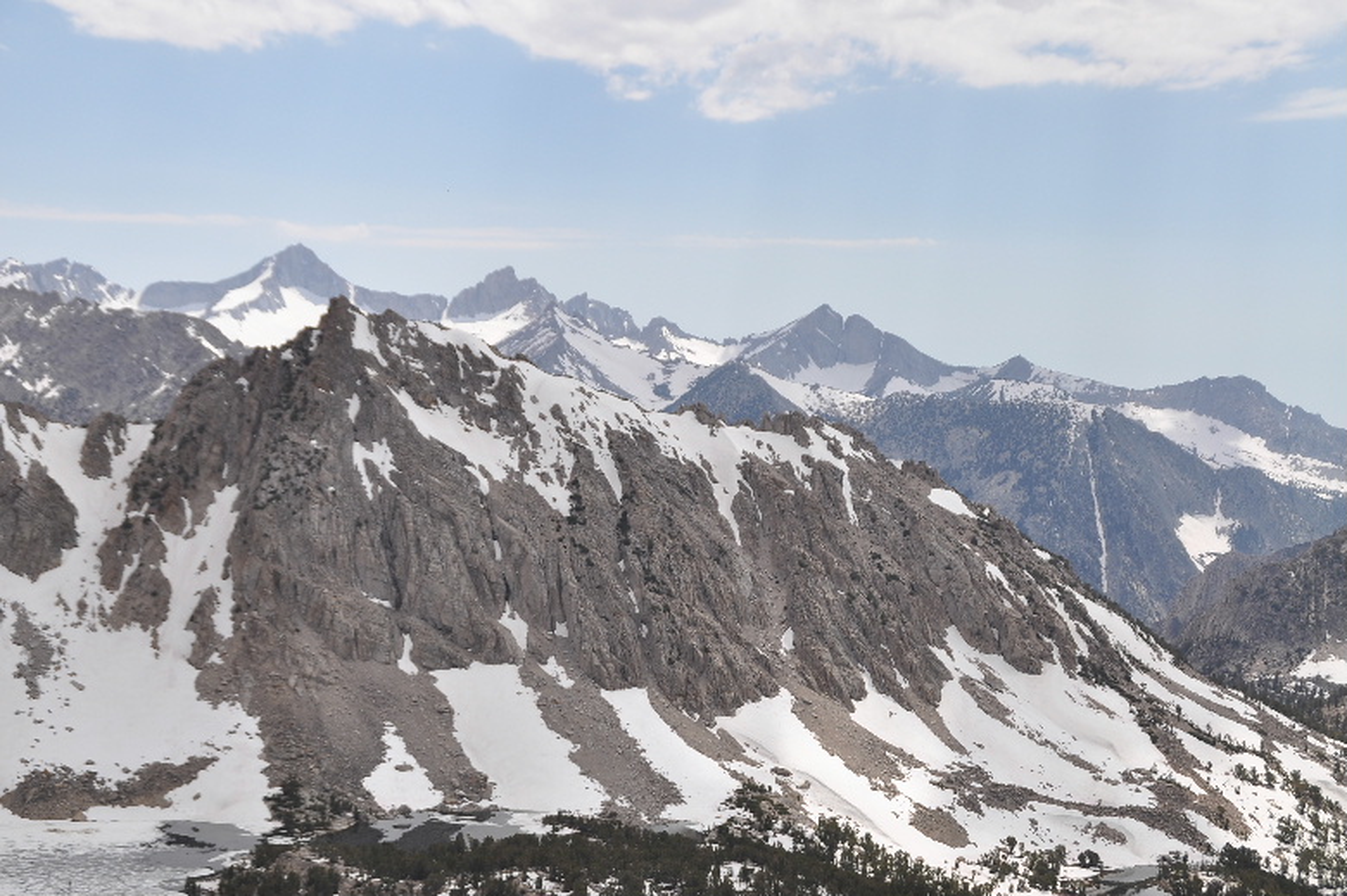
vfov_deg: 18.9
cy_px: 448
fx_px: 2692
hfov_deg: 28.1
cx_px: 674
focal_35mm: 72
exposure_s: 1/1250
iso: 200
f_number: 9
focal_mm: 48
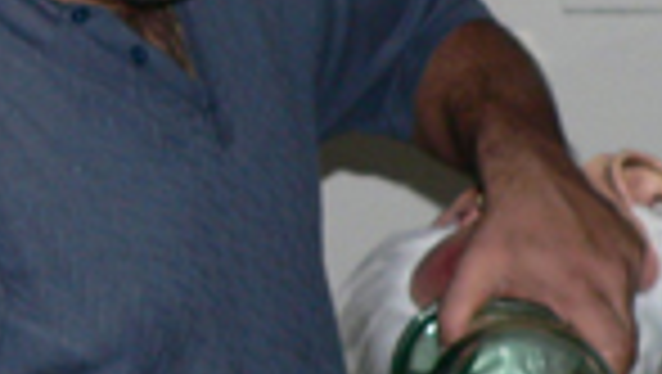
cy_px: -108
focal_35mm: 160
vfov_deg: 7.5
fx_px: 2811
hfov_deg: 12.4
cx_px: -473
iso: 100
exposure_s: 1/80
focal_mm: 6
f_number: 2.8
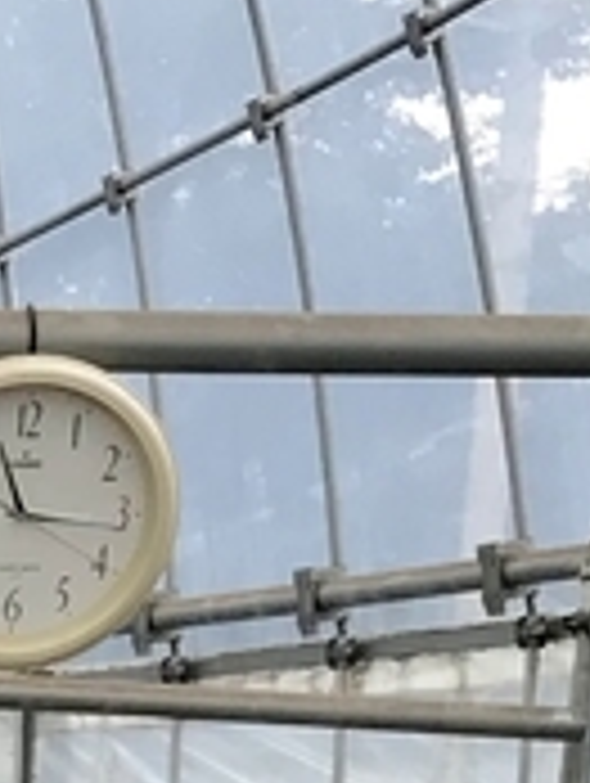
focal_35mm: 193
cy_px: 2196
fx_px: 4375
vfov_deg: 8.8
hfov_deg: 7.3
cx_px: -811
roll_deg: +0.3
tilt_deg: -11.9
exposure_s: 1/791
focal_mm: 3.99
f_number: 1.8
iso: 20
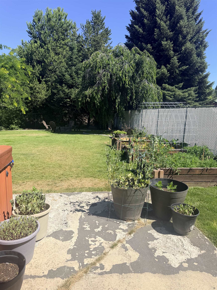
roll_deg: -1.8
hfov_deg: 56.8
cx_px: 108
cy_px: 145
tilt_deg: -9.8
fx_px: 201
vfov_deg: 71.6
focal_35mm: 24
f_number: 1.78
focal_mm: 6.76
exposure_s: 1/3584
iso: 80
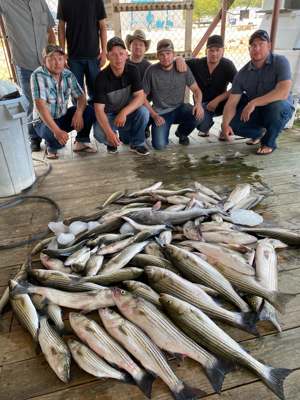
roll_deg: +3.8
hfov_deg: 53.0
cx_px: 150
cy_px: 200
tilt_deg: -25.6
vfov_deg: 67.3
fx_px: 301
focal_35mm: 26
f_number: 1.8
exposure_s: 1/162
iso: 32
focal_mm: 4.25
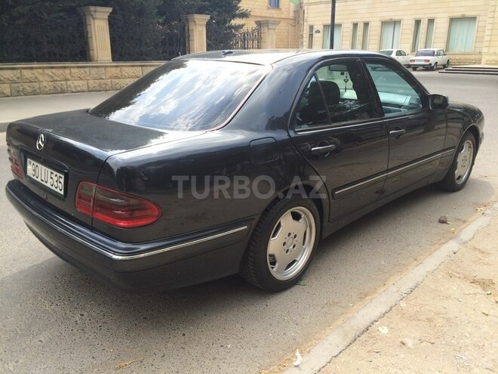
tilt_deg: -18.5
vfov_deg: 48.2
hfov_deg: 61.7
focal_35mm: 29
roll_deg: -0.3
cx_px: 249
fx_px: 417
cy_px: 187
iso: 32
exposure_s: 1/641
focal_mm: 4.15
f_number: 2.2
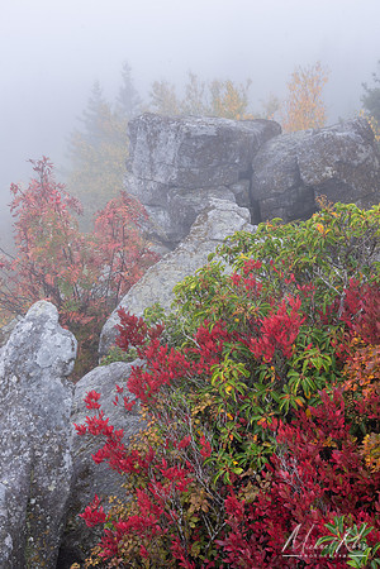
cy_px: 284
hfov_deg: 30.5
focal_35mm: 44
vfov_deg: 44.5
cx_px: 190
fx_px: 697
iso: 125
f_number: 11
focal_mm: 44
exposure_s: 1/25
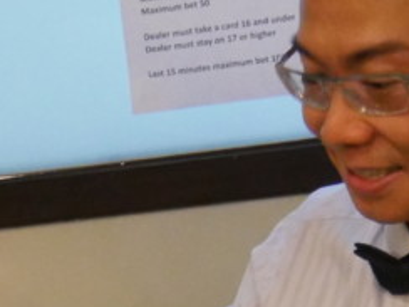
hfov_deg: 10.4
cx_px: -67
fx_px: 2209
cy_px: 580
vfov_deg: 7.7
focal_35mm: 187
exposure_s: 1/125
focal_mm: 19
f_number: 3.8
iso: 3200
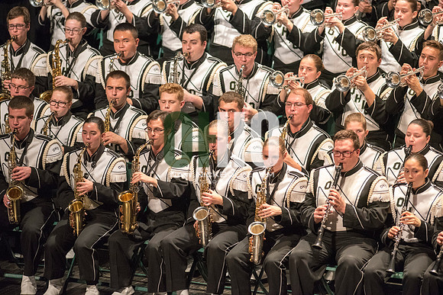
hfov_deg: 6.9
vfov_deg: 4.6
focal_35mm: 300
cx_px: 222
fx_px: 3692
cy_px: 148
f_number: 2.8
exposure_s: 1/500
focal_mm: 300
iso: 4000
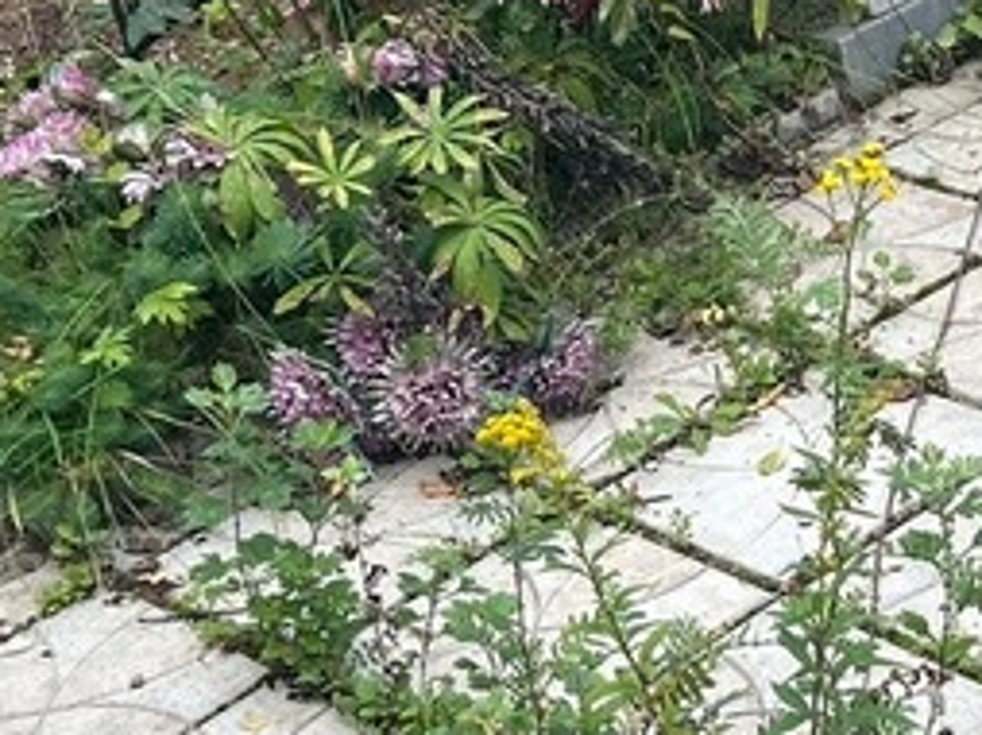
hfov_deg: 18.6
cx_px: 769
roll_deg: +16.9
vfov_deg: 14.1
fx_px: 2976
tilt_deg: -20.0
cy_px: 313
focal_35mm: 105
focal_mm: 5.7
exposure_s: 1/1058
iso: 50
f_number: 1.5
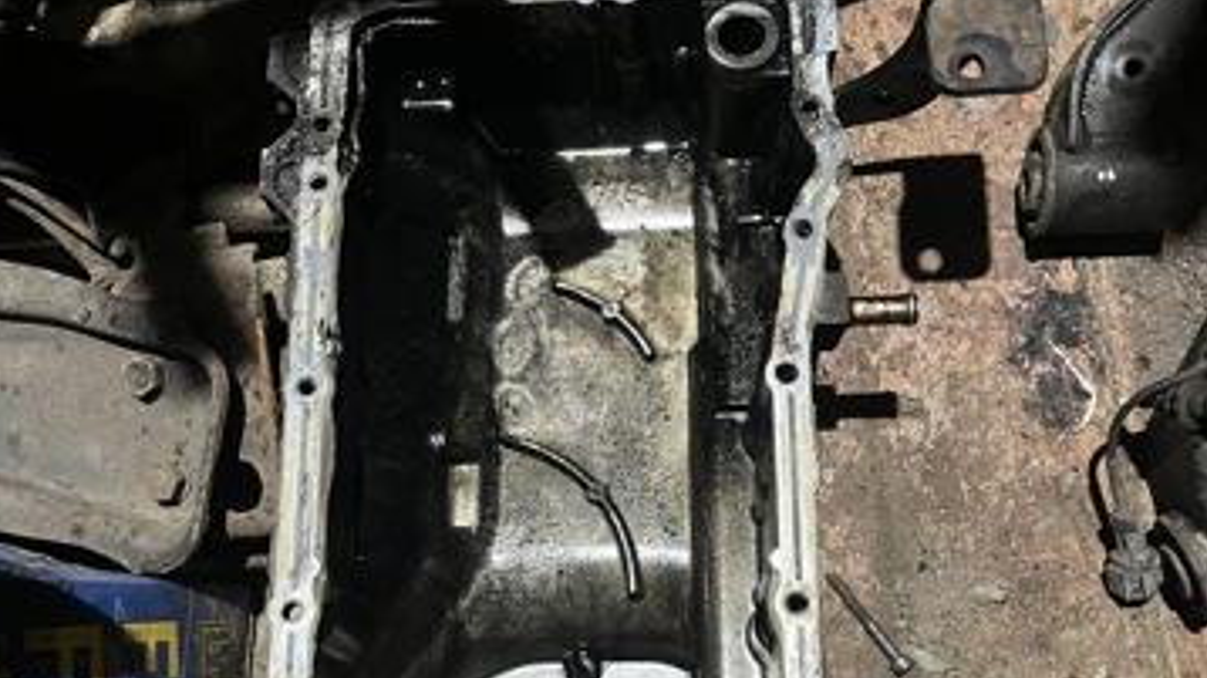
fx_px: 1216
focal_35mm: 38
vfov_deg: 30.5
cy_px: 526
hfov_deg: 52.8
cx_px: 604
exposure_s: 1/33
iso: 400
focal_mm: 5.1
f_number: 1.6
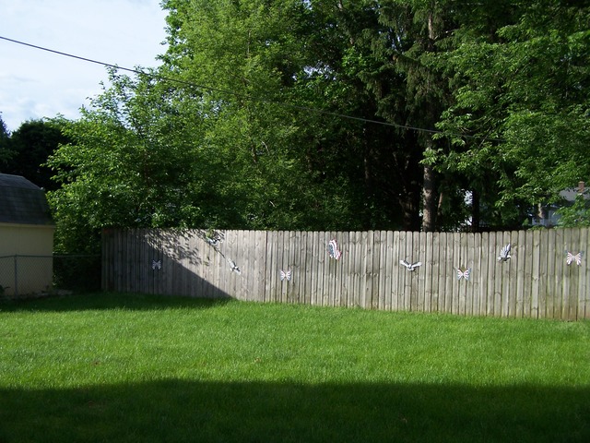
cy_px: 222
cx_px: 295
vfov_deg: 37.7
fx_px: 648
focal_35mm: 38
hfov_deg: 49.0
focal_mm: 6.3
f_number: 2.8
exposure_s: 1/800
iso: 80
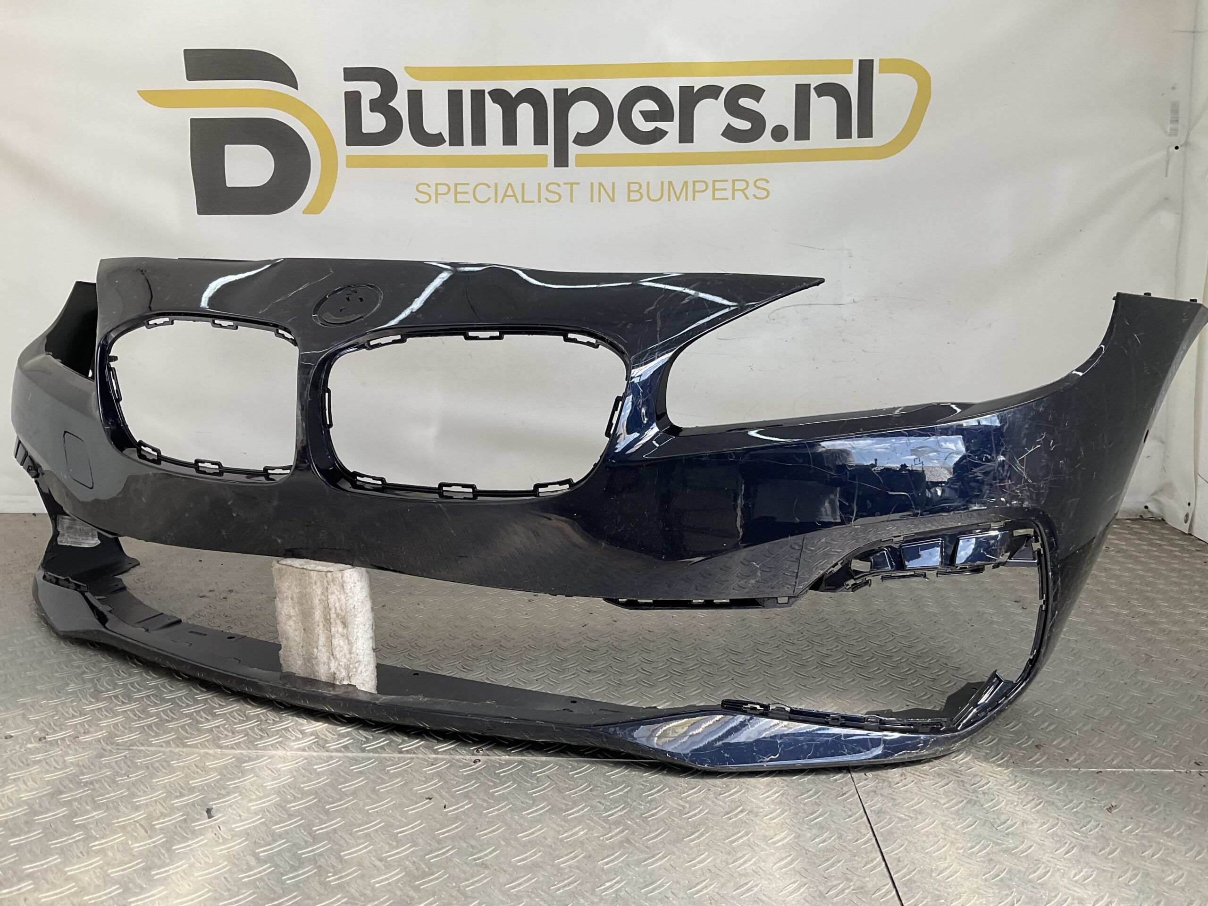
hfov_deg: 61.7
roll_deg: -1.6
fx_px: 1012
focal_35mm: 29
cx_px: 604
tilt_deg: -11.0
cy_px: 453
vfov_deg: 48.2
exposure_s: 1/300
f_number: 1.8
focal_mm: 3
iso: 16
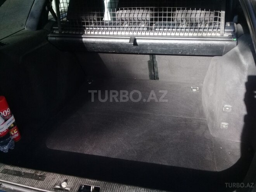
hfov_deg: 58.4
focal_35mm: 31
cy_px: 96
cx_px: 128
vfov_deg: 45.4
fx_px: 229
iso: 64
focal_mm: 3.3
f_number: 2.2
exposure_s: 1/120
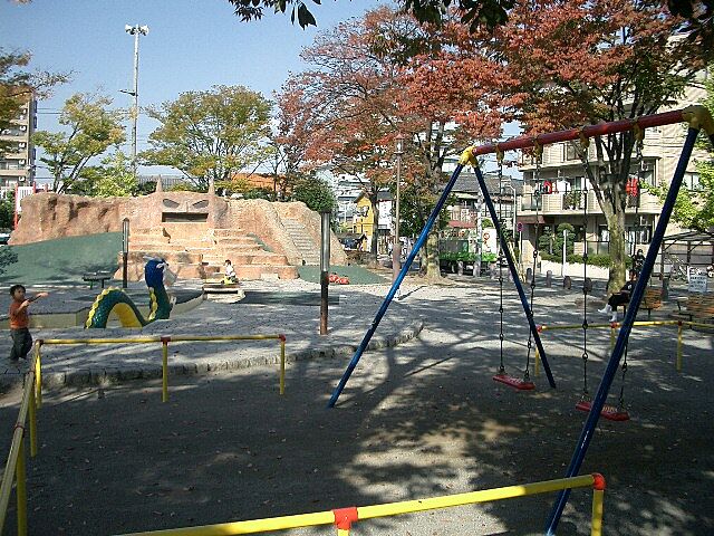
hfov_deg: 52.6
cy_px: 268
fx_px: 722
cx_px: 357
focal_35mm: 35
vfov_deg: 40.7
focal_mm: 5.8
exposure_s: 1/640
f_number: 2.6
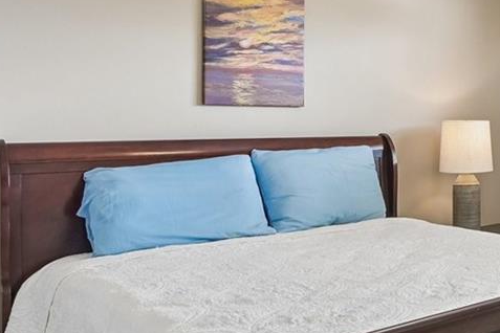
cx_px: 625
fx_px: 653
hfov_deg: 32.9
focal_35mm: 47
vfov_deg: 28.5
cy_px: 110
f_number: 8
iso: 400
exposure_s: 1/80
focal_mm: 14
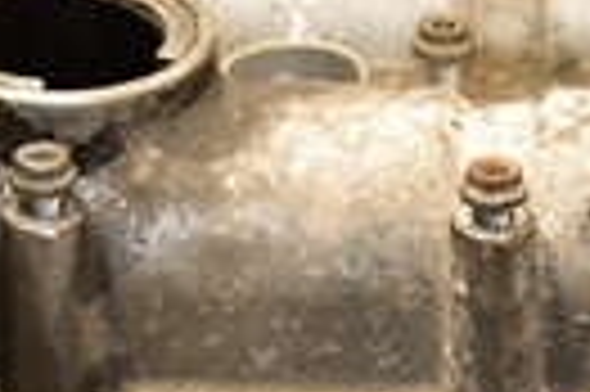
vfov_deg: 4.7
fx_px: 4812
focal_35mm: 294
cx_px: 414
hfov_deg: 7.0
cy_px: 369
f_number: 4.8
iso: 800
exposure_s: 1/125
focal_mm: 40
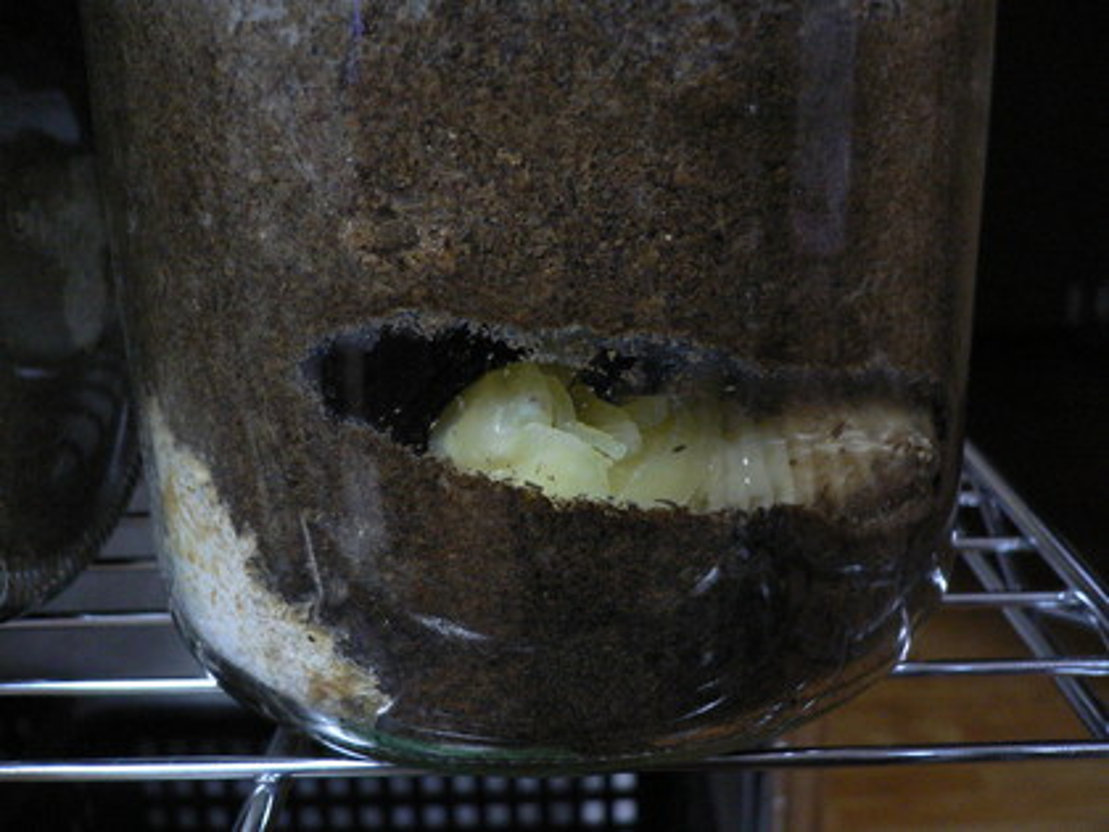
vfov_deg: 40.7
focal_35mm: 35
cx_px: 554
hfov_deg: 52.6
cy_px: 416
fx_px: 1121
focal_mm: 5.8
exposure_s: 1/8
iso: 200
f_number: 2.8
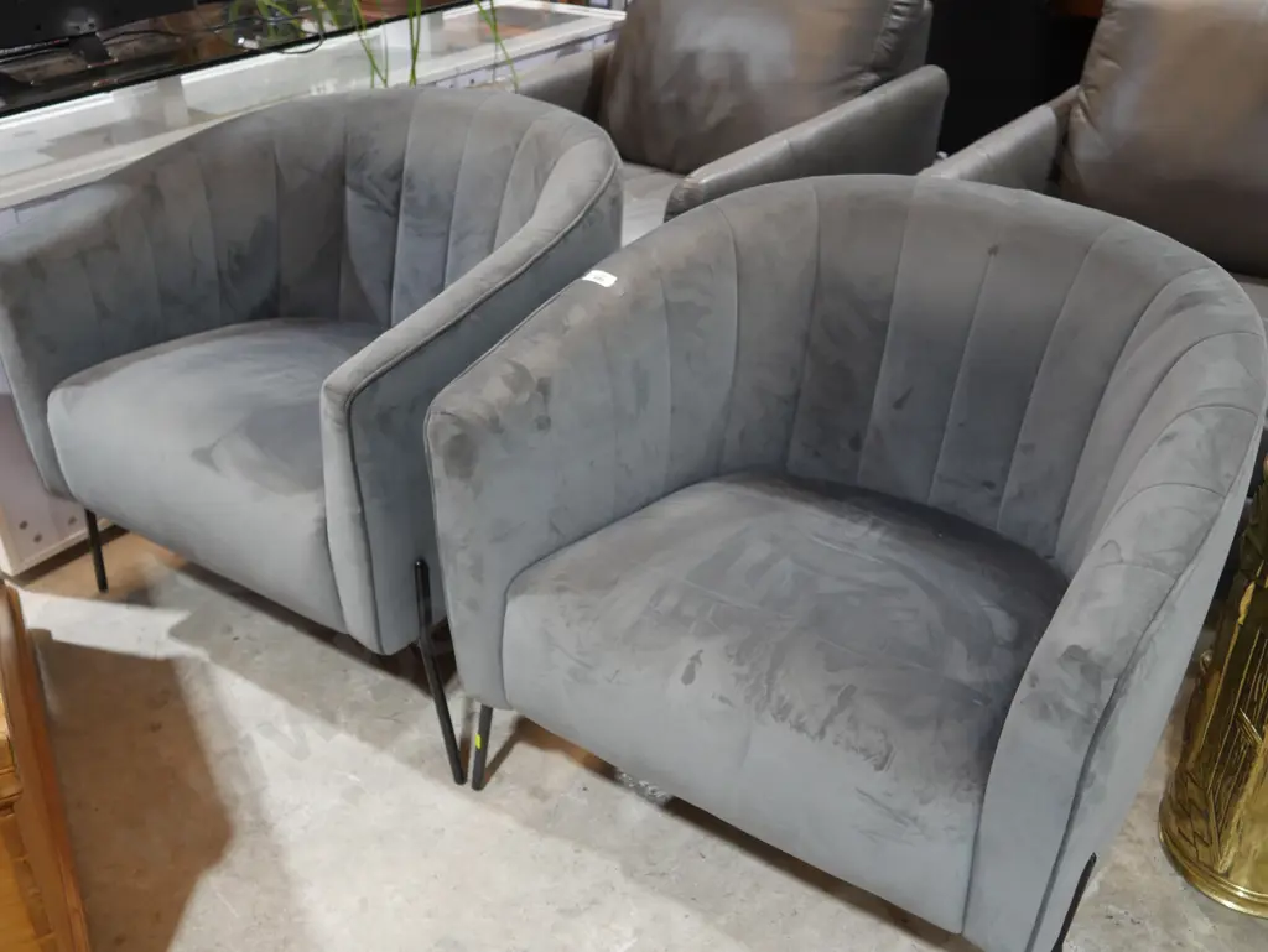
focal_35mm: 34
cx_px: 634
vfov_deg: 41.8
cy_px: 476
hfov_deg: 53.9
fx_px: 1246
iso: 800
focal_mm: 17
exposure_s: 1/60
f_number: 4
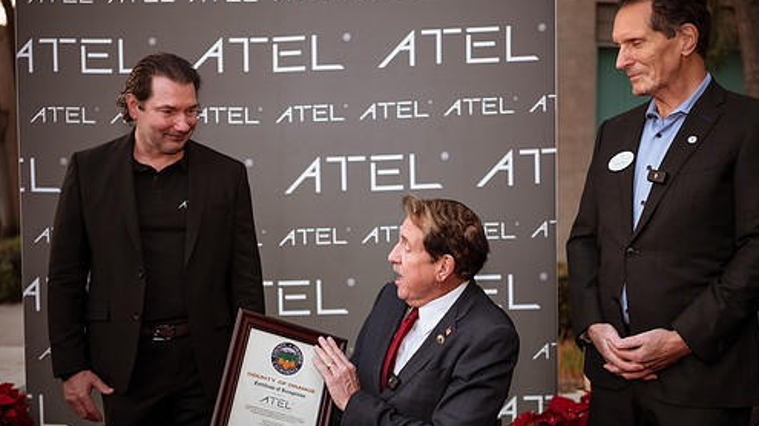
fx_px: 865
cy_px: 240
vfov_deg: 27.7
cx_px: 388
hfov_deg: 47.4
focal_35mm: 43
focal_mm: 35
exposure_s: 1/400
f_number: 1.8
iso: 200
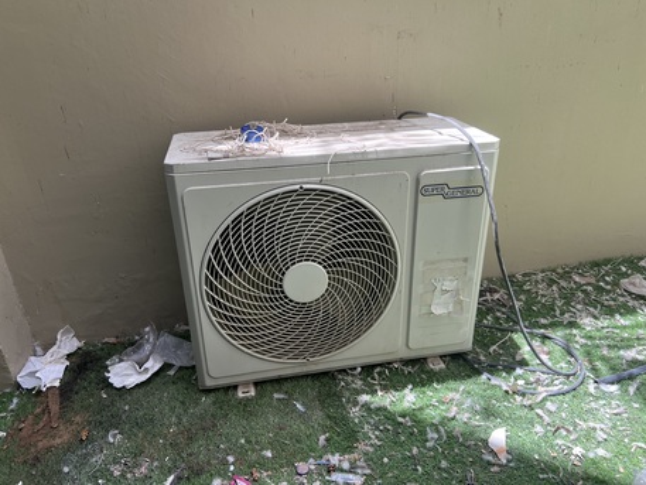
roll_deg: +3.2
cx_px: 323
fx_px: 485
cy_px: 242
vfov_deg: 53.1
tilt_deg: -25.2
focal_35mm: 26
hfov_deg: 67.3
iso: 50
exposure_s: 1/569
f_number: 1.5
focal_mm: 5.7
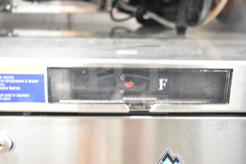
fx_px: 287
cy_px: 82
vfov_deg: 31.9
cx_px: 123
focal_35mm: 42
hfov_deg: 46.4
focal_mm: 28
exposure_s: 1/50
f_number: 4.2
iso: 11400
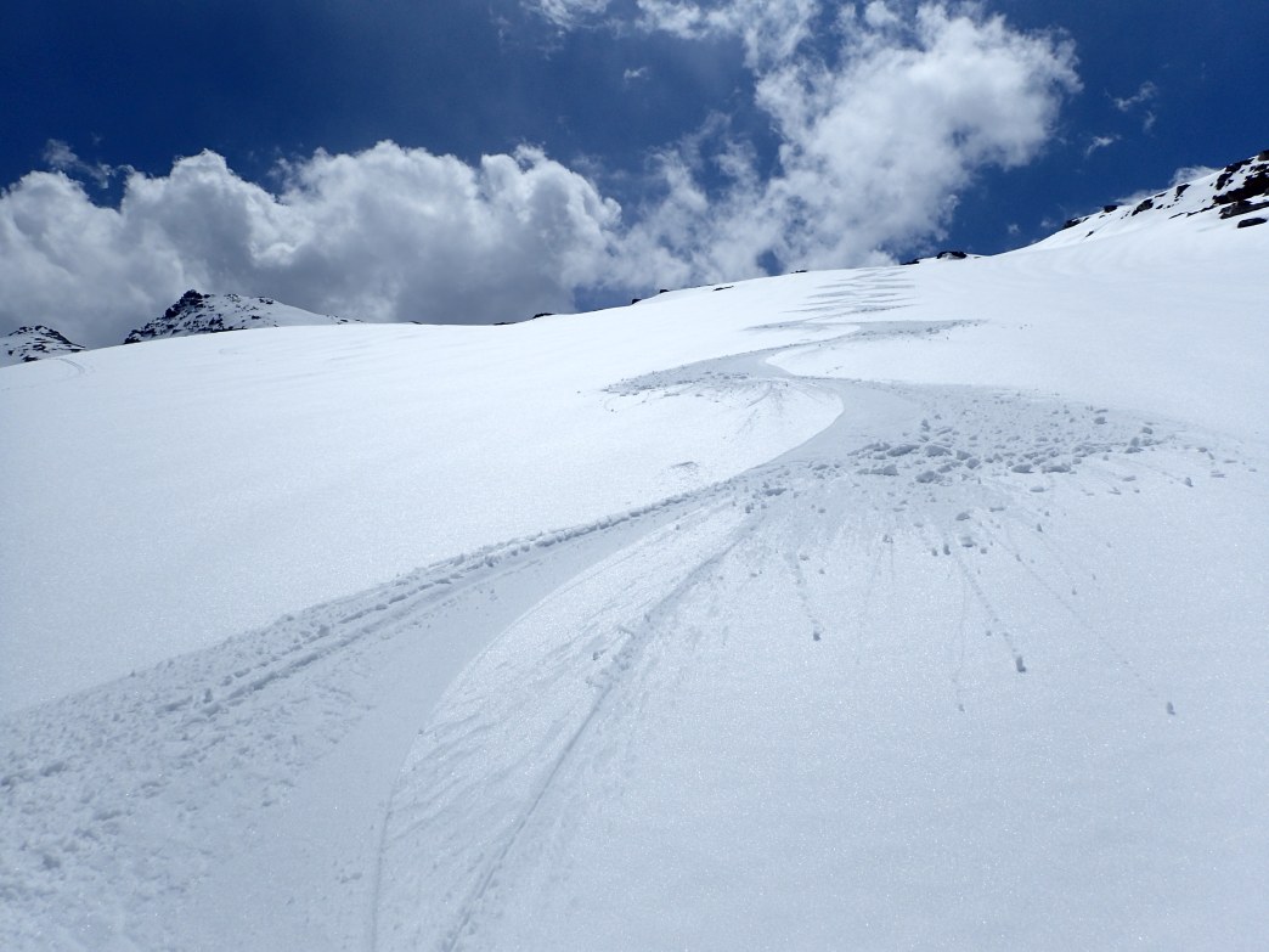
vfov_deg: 54.9
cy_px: 476
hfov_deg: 69.4
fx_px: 916
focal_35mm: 25
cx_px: 634
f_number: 8
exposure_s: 1/1000
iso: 100
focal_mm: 4.5
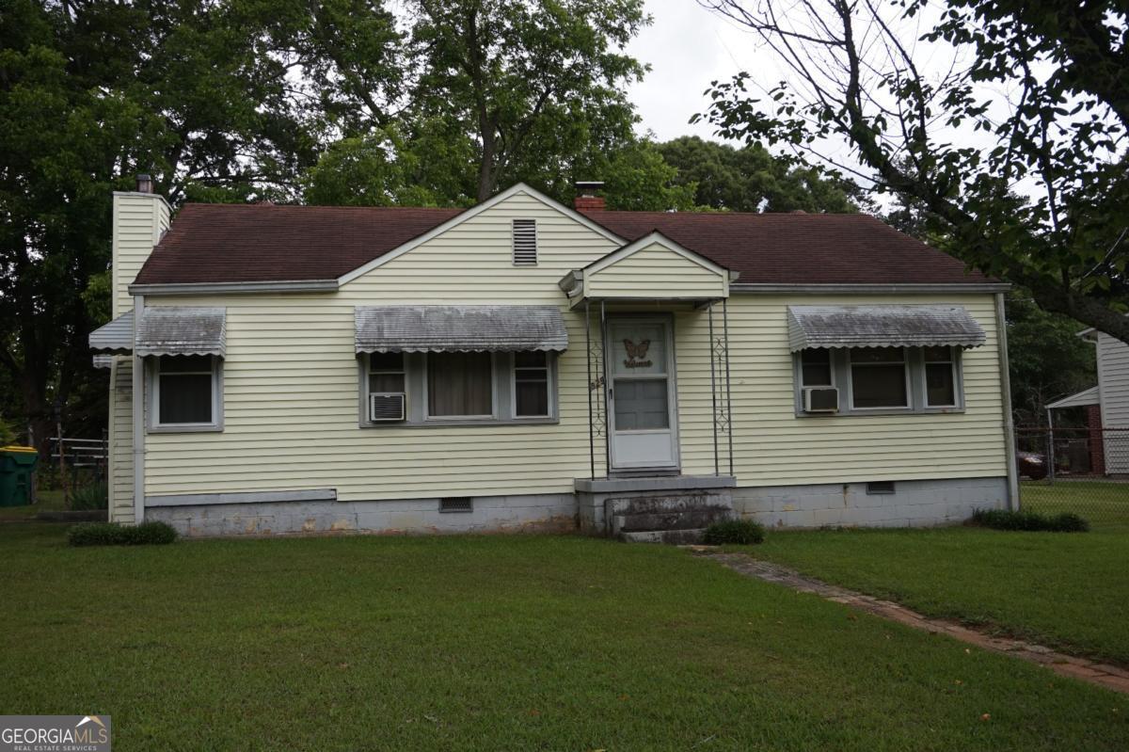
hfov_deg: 57.2
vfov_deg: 39.9
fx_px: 1034
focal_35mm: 33
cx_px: 564
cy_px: 376
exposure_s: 1/200
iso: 100
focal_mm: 22
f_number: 5.6
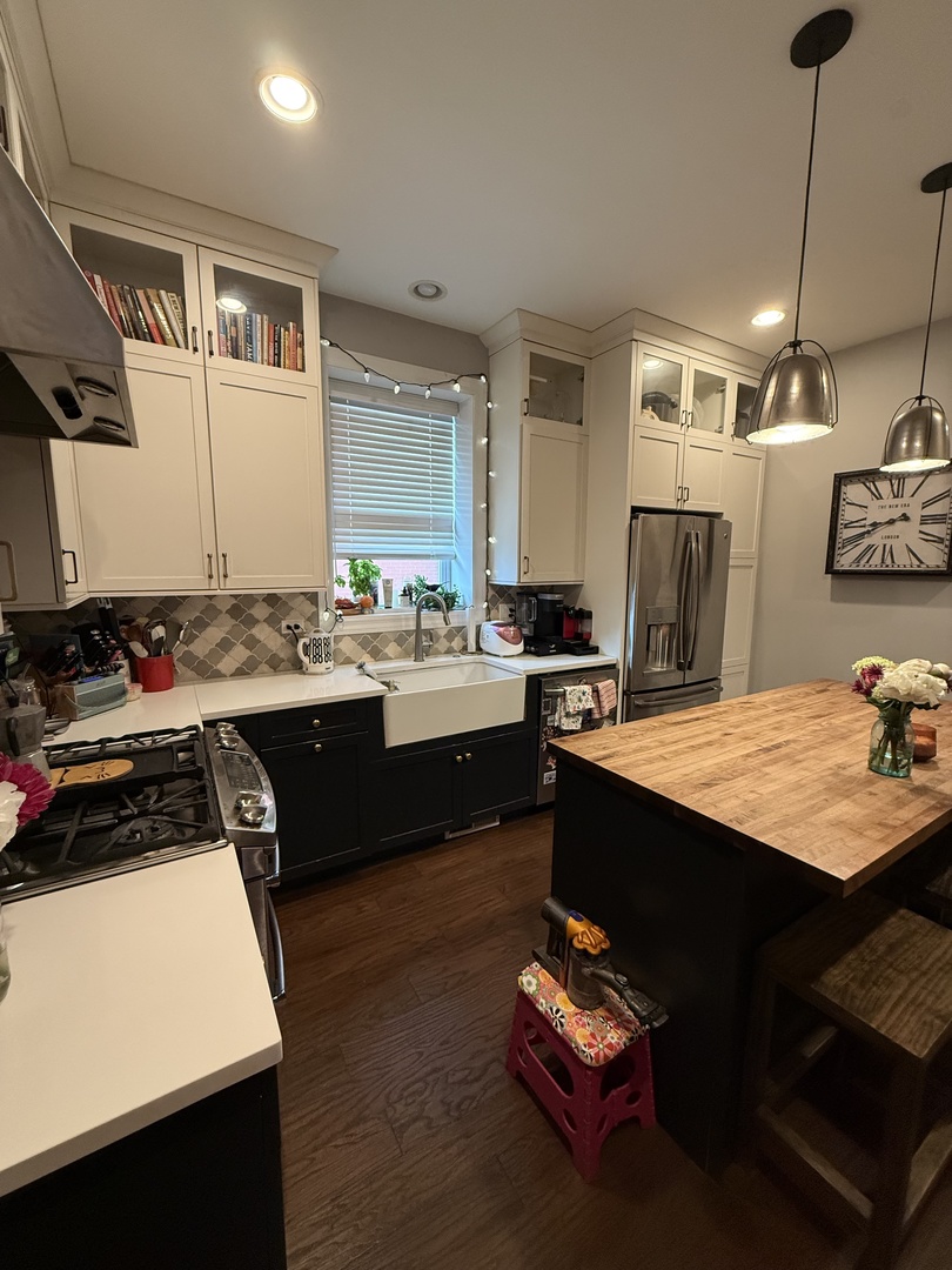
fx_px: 513
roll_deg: -0.2
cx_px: 476
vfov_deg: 102.1
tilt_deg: -7.7
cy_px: 635
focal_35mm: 14
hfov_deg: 85.7
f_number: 2.2
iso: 320
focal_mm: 2.22
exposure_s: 1/60
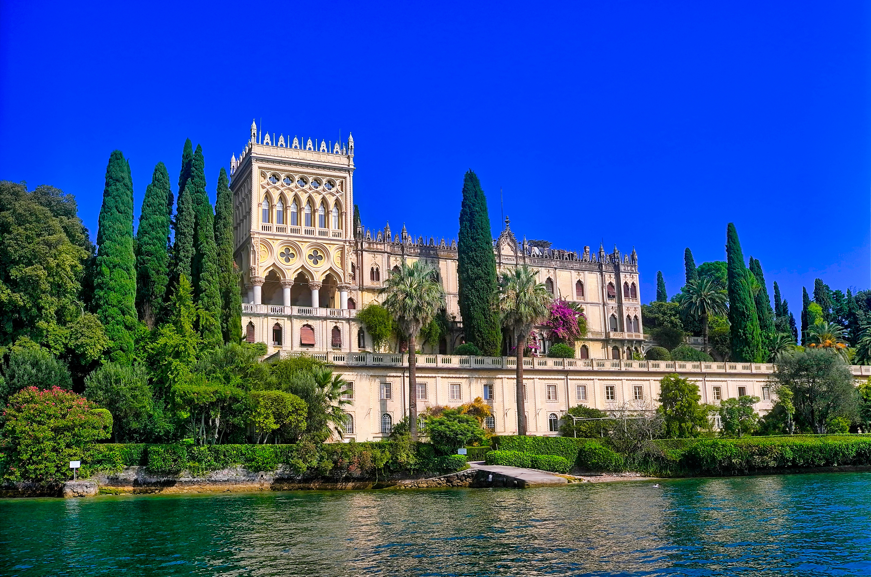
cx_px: 436
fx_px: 869
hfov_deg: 53.2
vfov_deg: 36.7
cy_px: 288
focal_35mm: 36
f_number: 9
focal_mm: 24
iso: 100
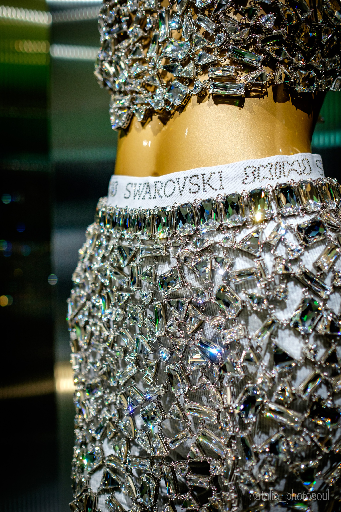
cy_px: 256
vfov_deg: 54.4
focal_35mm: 35
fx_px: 497
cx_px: 170
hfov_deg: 37.9
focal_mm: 23
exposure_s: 1/125
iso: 500
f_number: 2
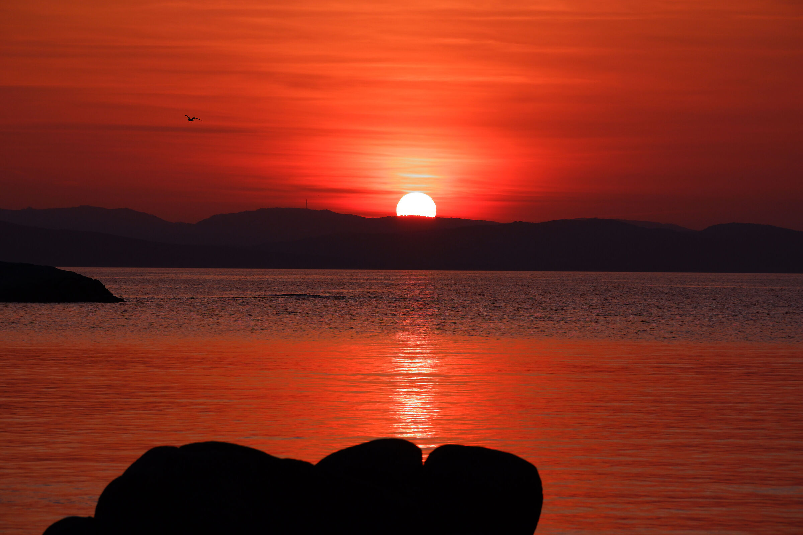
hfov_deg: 11.6
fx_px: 3948
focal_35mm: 177
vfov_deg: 7.8
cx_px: 402
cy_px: 268
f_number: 8
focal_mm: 118
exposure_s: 1/1400
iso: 400
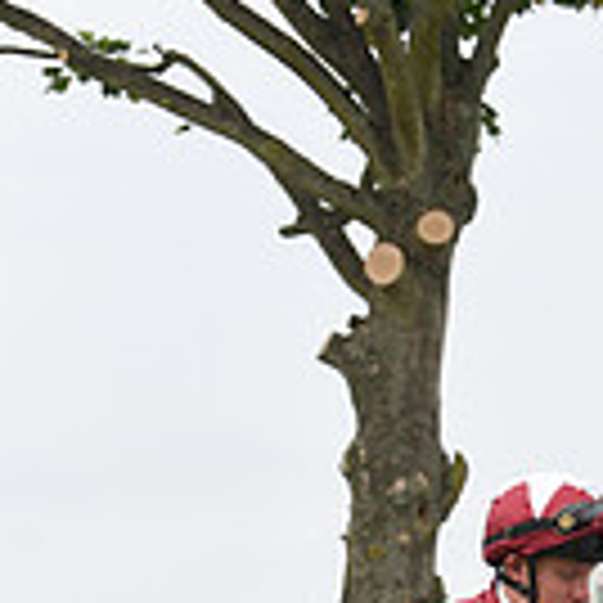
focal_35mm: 271
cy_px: 958
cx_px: 612
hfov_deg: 6.4
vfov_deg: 6.4
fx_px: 5341
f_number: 5.6
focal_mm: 95
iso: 800
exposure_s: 1/1600
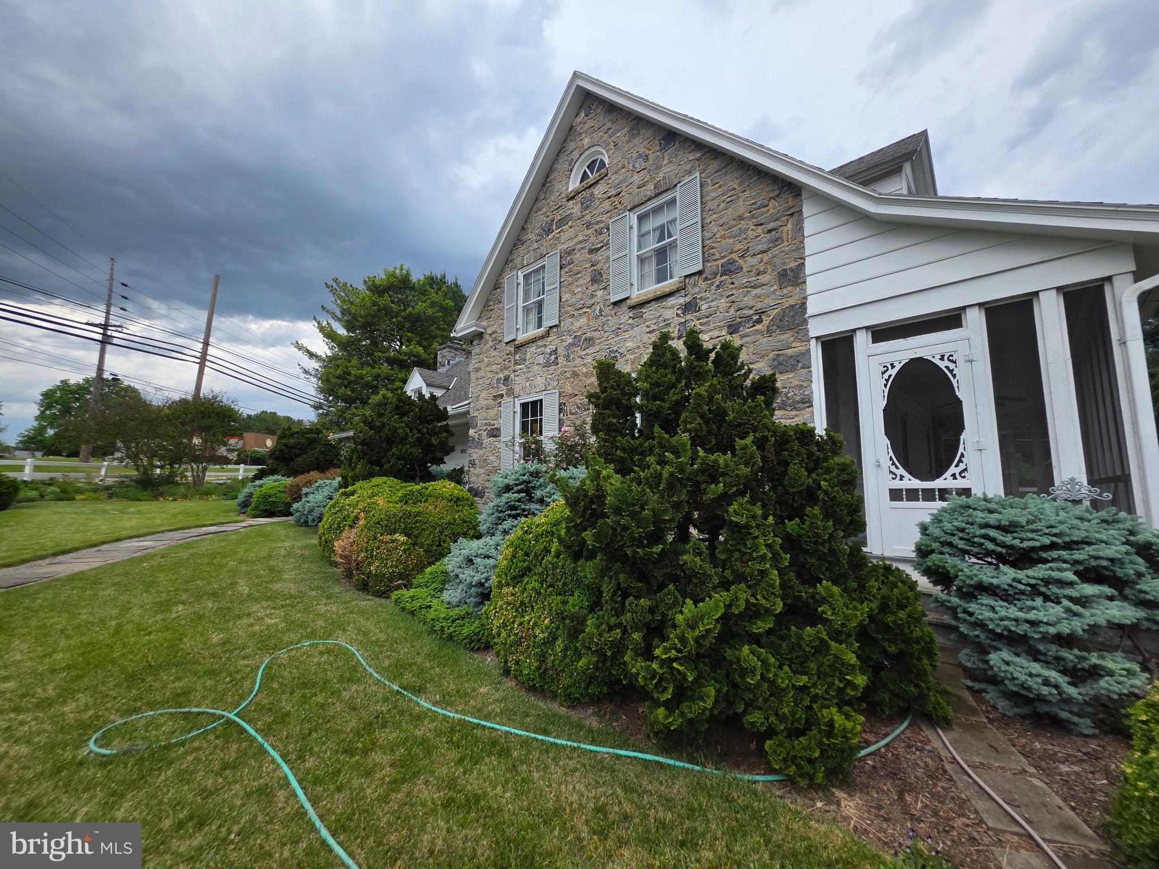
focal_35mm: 13
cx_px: 580
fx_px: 435
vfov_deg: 89.9
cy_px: 434
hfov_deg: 106.2
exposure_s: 1/1488
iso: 40
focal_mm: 2.2
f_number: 1.9
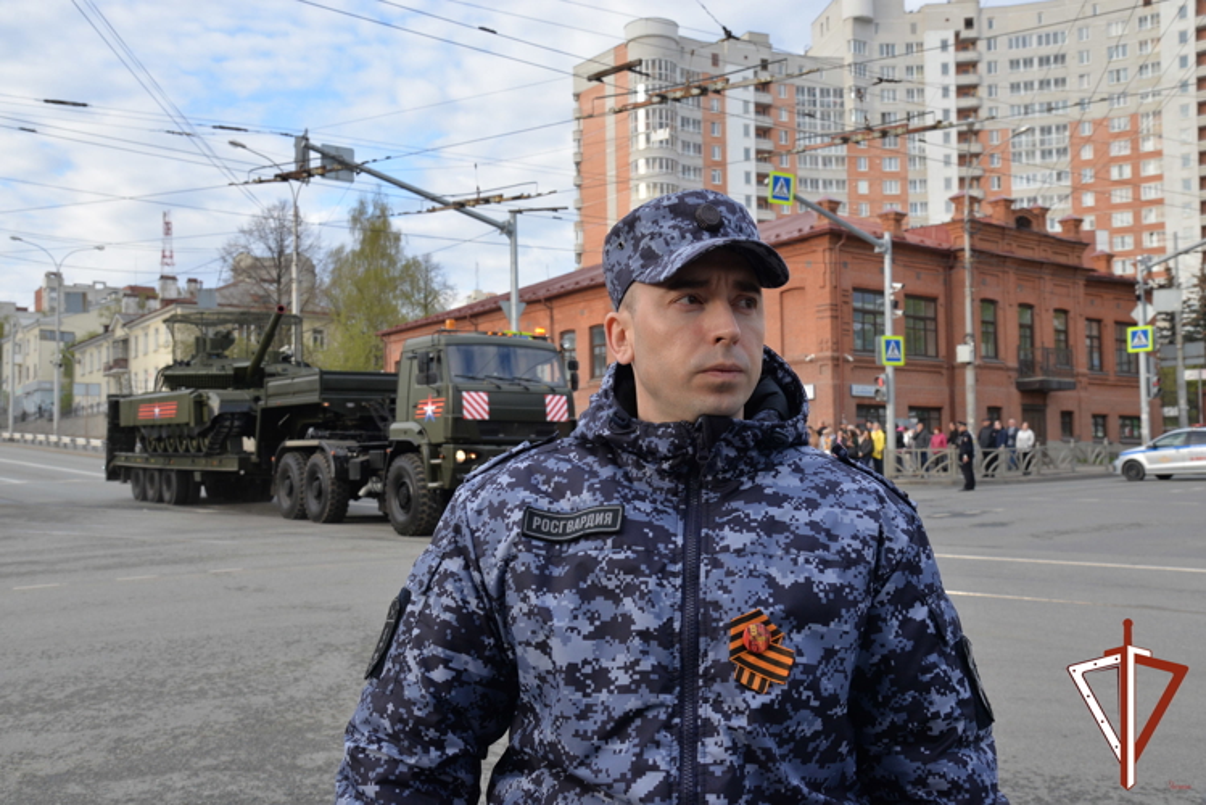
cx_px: 603
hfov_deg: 50.7
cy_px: 402
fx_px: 1273
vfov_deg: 35.1
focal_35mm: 38
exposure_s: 1/320
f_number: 10
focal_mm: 38
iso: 640
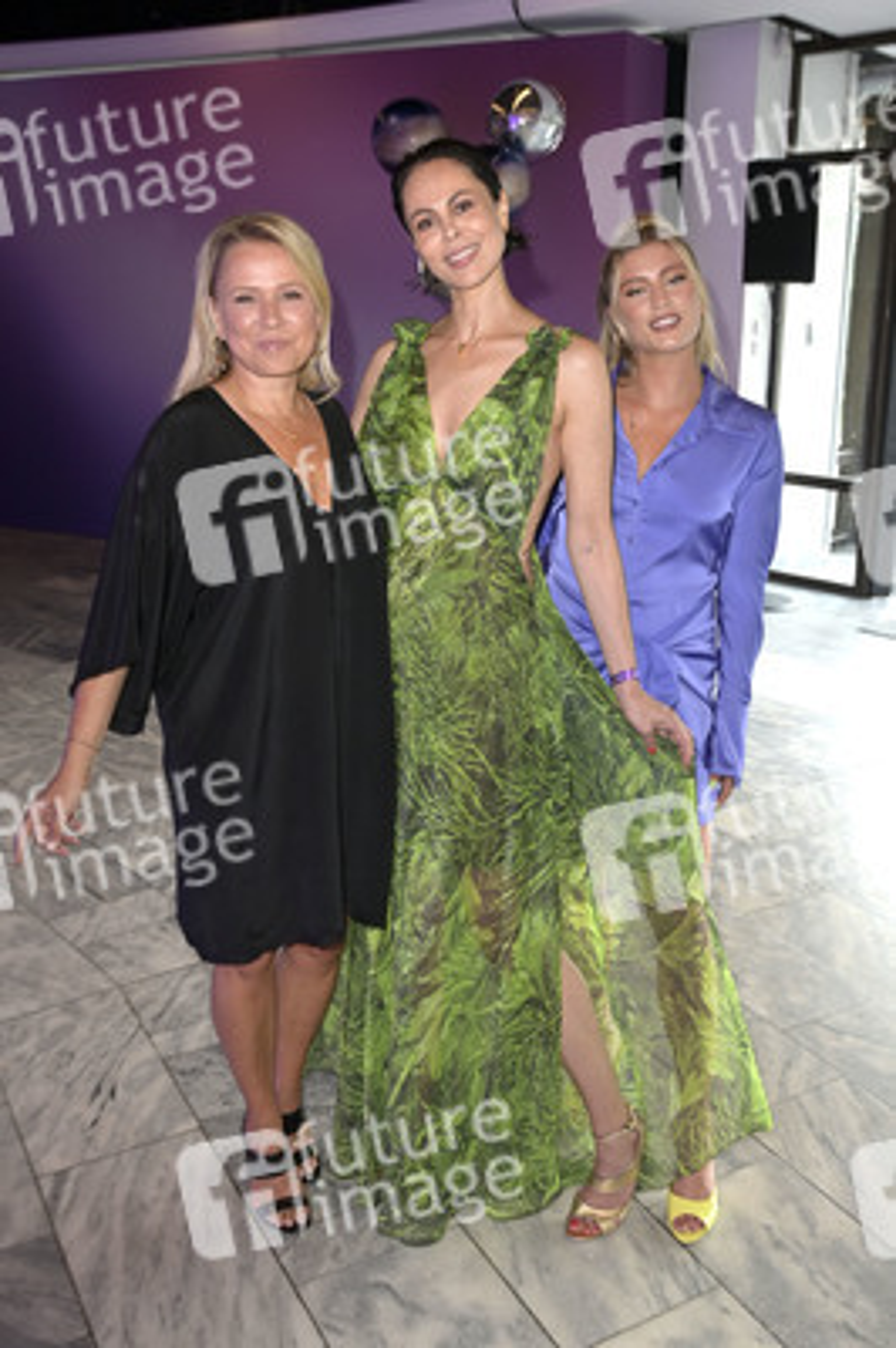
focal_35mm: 31
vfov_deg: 60.3
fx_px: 1159
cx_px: 448
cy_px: 674
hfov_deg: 42.3
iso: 1000
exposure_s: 1/100
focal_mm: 31
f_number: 5.6
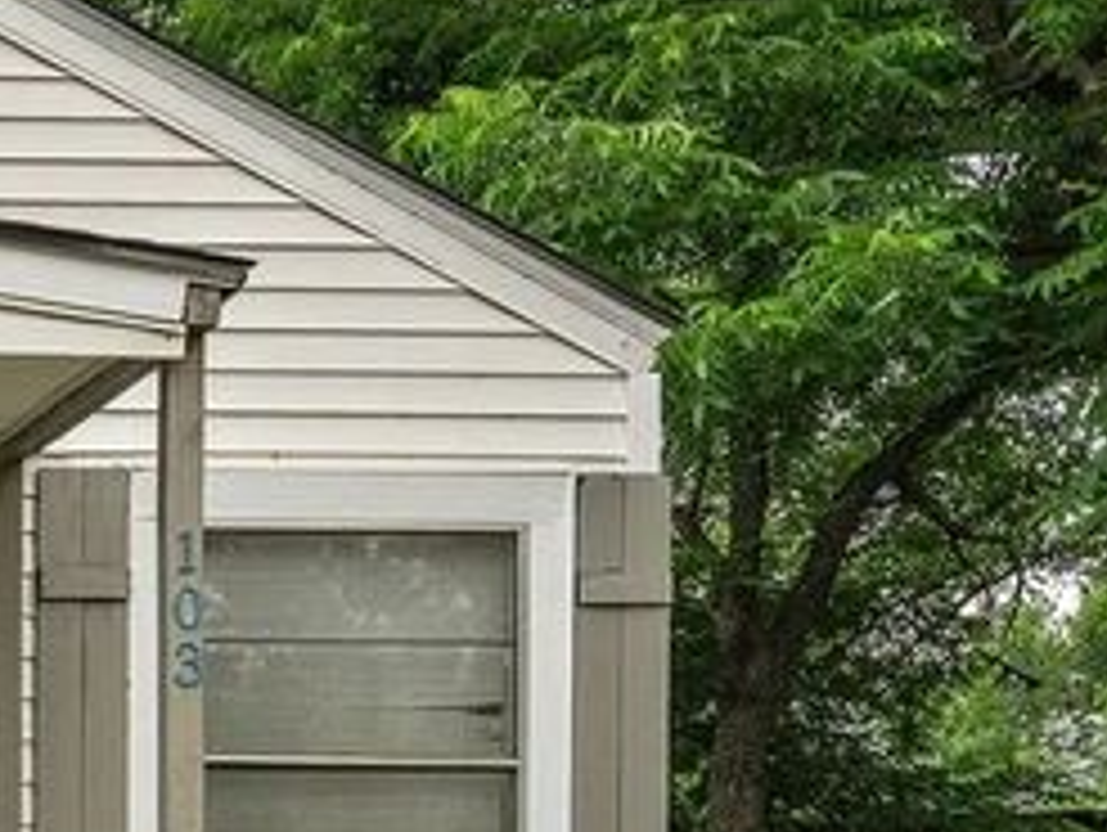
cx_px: -738
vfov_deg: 16.9
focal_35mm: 84
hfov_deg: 19.1
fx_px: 2689
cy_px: 978
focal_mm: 21
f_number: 10
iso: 800
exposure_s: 1/200
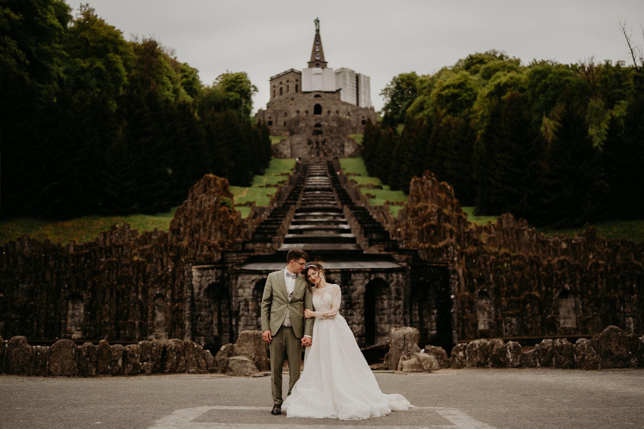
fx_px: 626
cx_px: 322
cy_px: 214
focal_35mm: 35
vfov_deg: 37.9
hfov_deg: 54.4
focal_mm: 35
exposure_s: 1/4000
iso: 200
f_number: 1.4
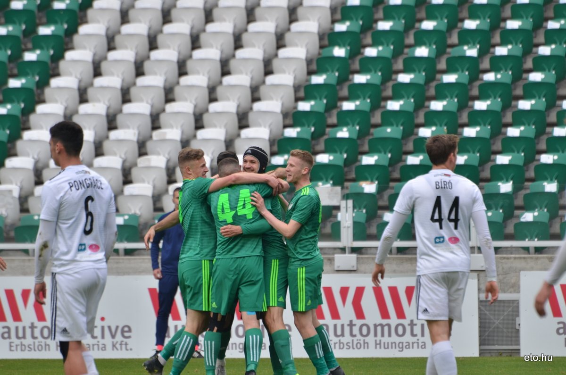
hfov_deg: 4.6
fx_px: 7061
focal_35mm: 450
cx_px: 283
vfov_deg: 3.0
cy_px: 188
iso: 250
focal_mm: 300
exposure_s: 1/250
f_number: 6.3
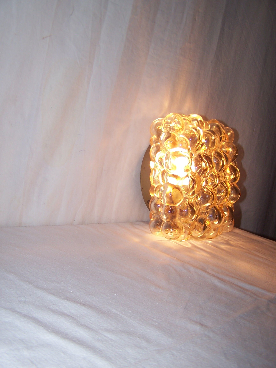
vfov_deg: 49.0
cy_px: 184
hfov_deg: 37.7
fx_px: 404
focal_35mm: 38
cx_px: 138
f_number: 2.8
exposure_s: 1/180
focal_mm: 6.3
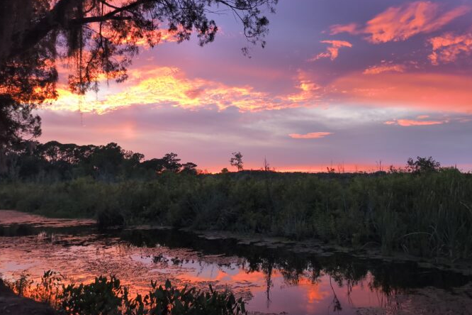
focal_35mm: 30
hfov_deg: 61.8
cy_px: 121
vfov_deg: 43.3
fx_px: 393
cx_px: 262
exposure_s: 1/60
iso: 527
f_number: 1.7
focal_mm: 4.68
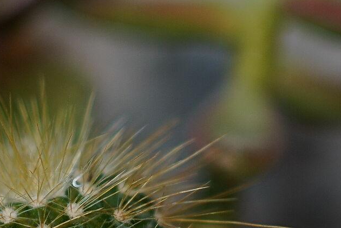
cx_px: -110
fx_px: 1893
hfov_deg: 10.1
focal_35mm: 200
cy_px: 106
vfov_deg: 6.9
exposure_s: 1/250
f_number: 1.8
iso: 100
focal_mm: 35
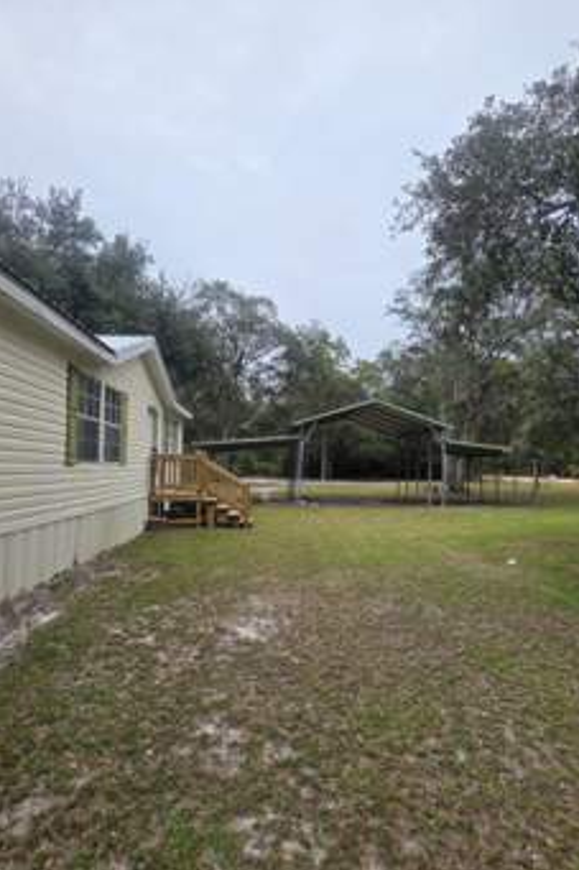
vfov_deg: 86.9
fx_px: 459
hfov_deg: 64.4
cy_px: 450
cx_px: 319
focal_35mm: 19
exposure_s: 1/1126
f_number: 1.9
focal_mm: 2.2
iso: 40
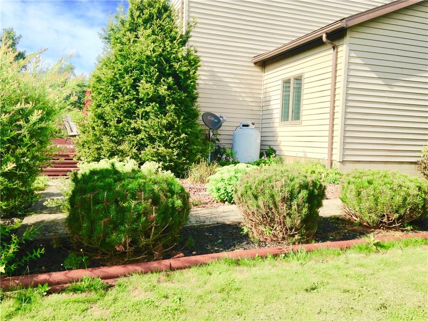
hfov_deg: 55.4
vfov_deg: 42.9
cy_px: 160
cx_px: 214
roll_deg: -1.3
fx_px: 408
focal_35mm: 33
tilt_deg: -3.0
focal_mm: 4.12
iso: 50
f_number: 2.4
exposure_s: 1/861
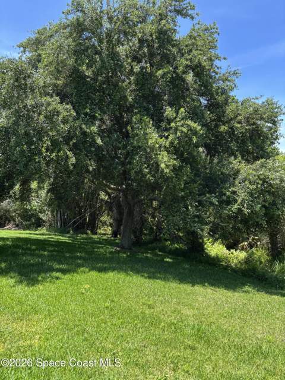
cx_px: 142
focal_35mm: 26
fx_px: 285
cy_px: 190
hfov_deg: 53.1
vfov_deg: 67.3
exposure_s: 1/722
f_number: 1.6
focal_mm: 5.96
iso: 50
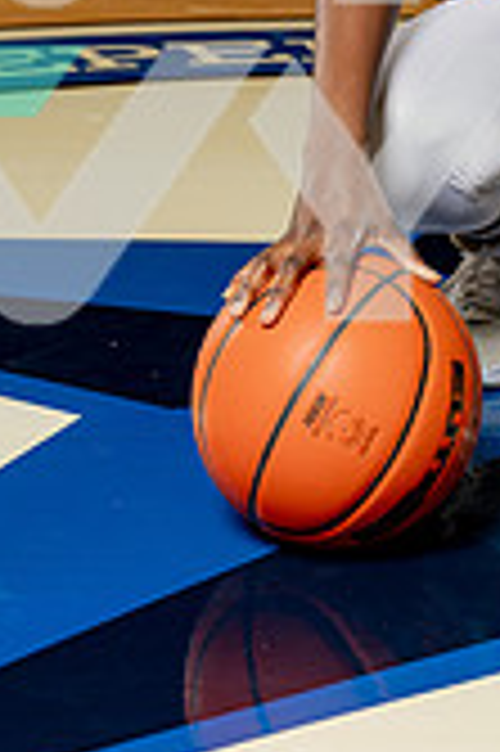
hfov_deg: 10.3
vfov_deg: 15.1
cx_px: 486
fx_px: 2756
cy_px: -131
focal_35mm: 132
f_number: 4.5
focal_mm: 49
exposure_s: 1/250
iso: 640
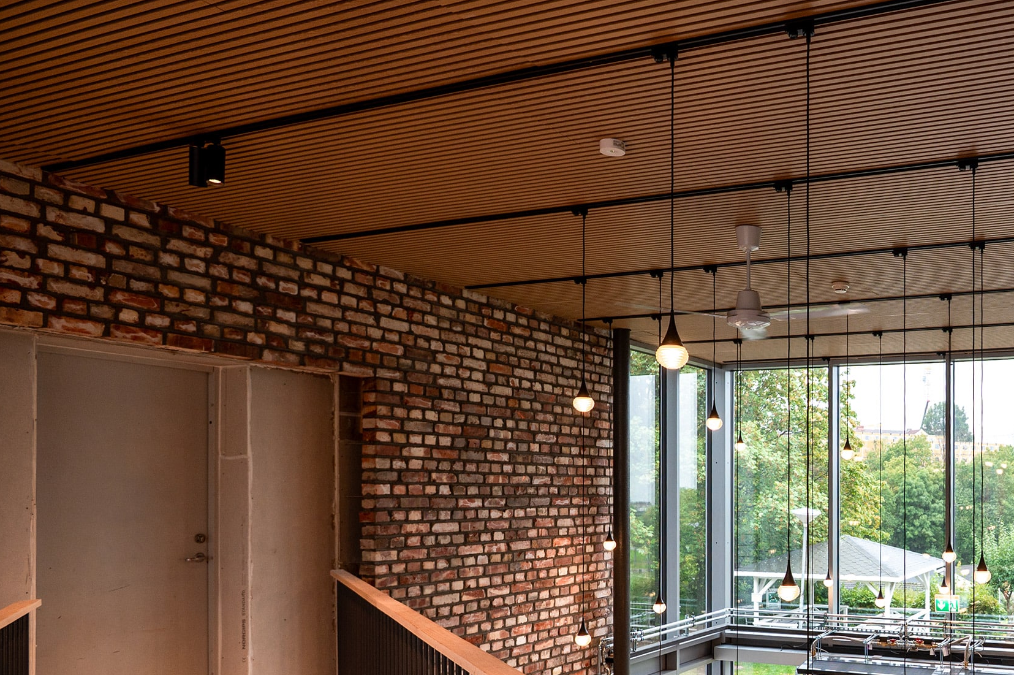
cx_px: 898
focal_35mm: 29
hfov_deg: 55.8
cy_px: 546
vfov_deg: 42.7
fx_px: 816
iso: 125
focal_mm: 16
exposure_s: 1/160
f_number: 4
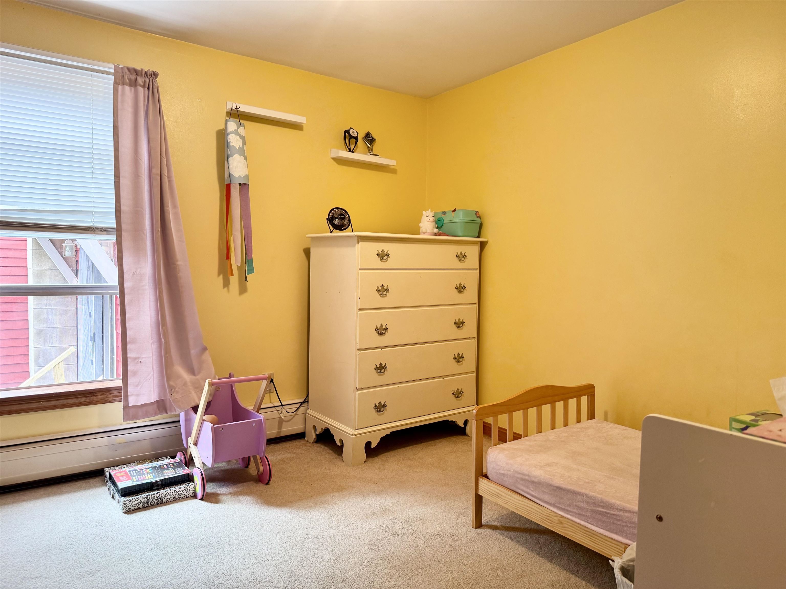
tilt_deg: -4.5
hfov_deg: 71.6
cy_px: 294
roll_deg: -1.0
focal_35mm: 24
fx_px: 545
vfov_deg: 56.8
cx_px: 393
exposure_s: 1/60
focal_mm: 6.76
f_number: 1.78
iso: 125
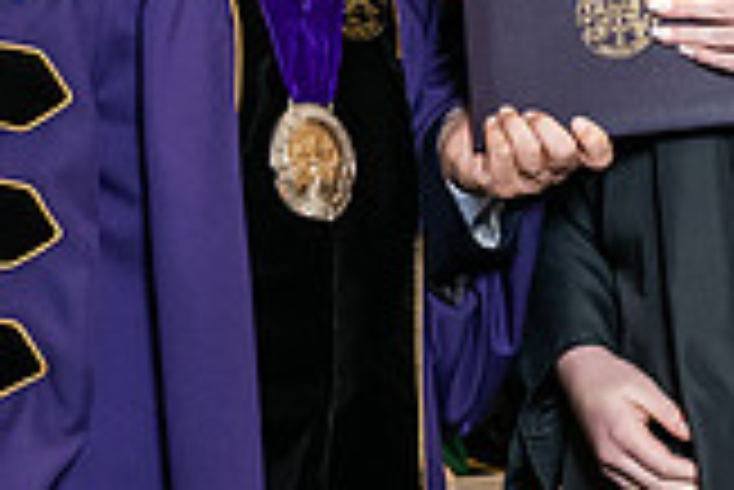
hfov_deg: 8.8
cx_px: 392
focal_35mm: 235
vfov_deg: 5.8
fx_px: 4796
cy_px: -61
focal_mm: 66
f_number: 5
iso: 2500
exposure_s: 1/200
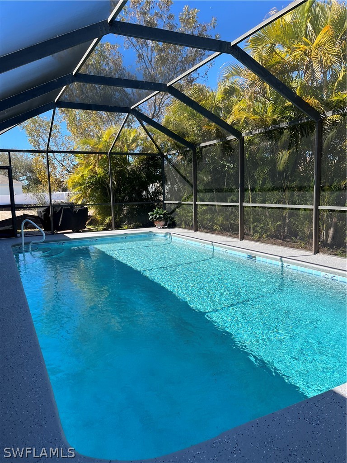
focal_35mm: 26
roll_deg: +3.6
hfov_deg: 53.1
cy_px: 232
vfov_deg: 67.3
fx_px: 348
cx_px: 174
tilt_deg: -7.2
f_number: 1.6
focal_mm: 5.1
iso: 50
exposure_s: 1/1175
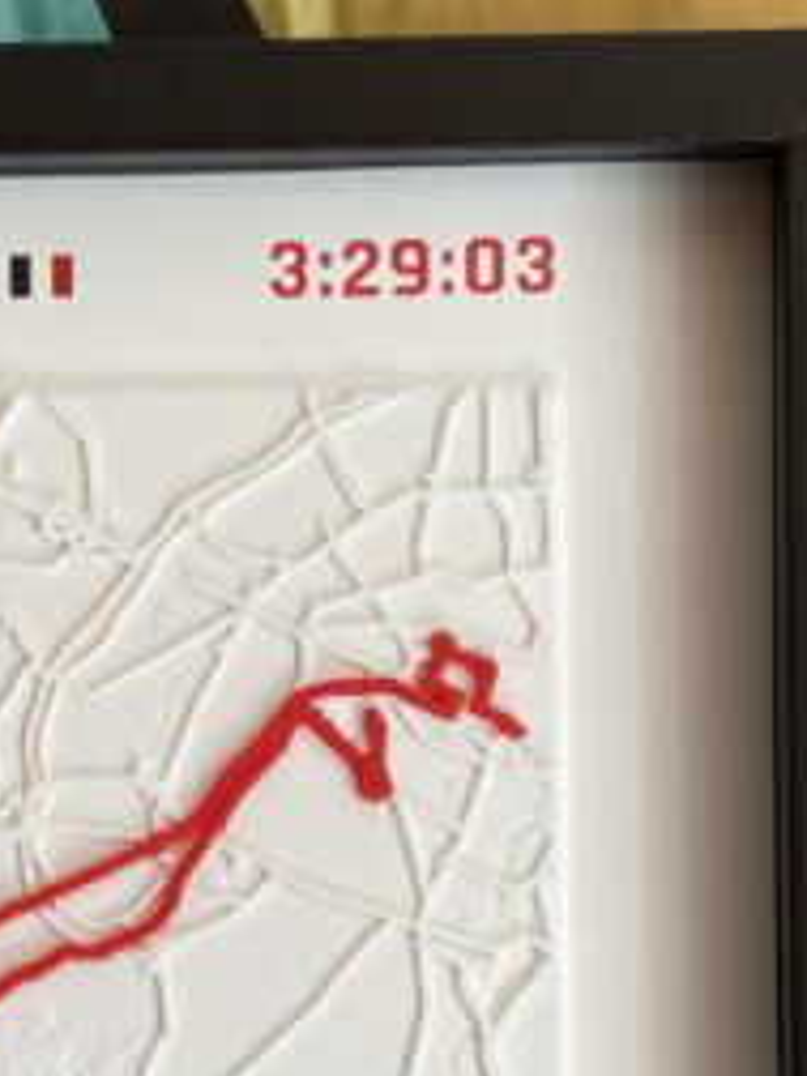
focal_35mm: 88
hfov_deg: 16.6
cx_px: 90
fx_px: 2735
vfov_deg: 22.0
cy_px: 826
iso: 125
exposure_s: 1/115
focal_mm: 4.25
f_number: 1.8
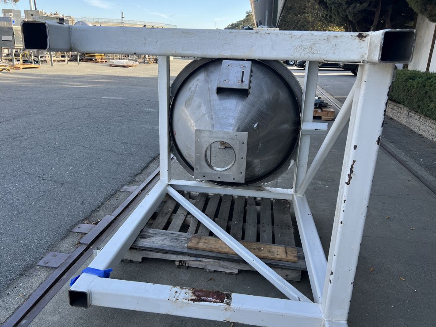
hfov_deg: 65.3
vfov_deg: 51.4
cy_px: 160
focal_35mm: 27
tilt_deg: -15.5
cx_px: 210
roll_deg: -0.5
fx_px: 340
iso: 50
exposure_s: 1/547
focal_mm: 5.7
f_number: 1.5
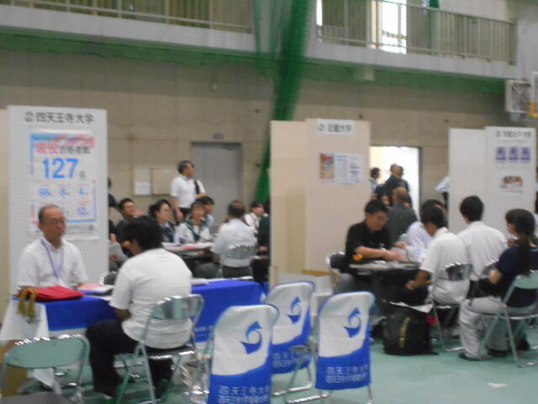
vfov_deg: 22.3
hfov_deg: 29.4
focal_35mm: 66
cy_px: 202
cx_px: 269
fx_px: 1026
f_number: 5.3
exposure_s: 1/20
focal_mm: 11.6
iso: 800
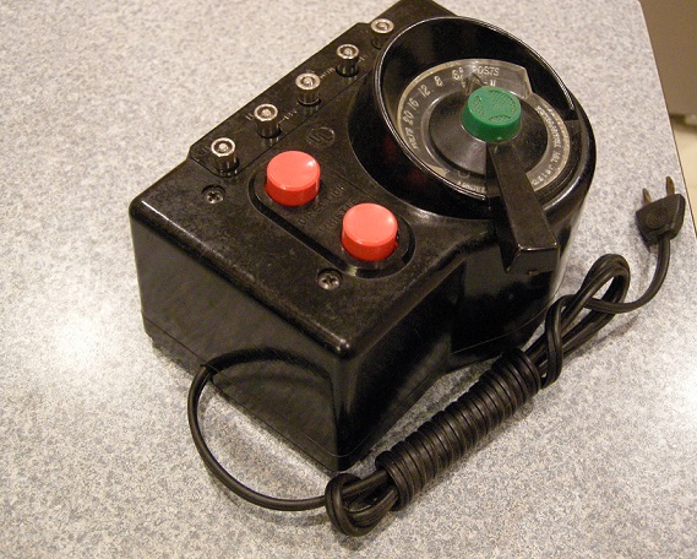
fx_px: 867
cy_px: 260
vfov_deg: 35.7
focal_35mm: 42
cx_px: 401
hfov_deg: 43.7
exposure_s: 1/10.6
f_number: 2.7
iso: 400
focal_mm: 7.5
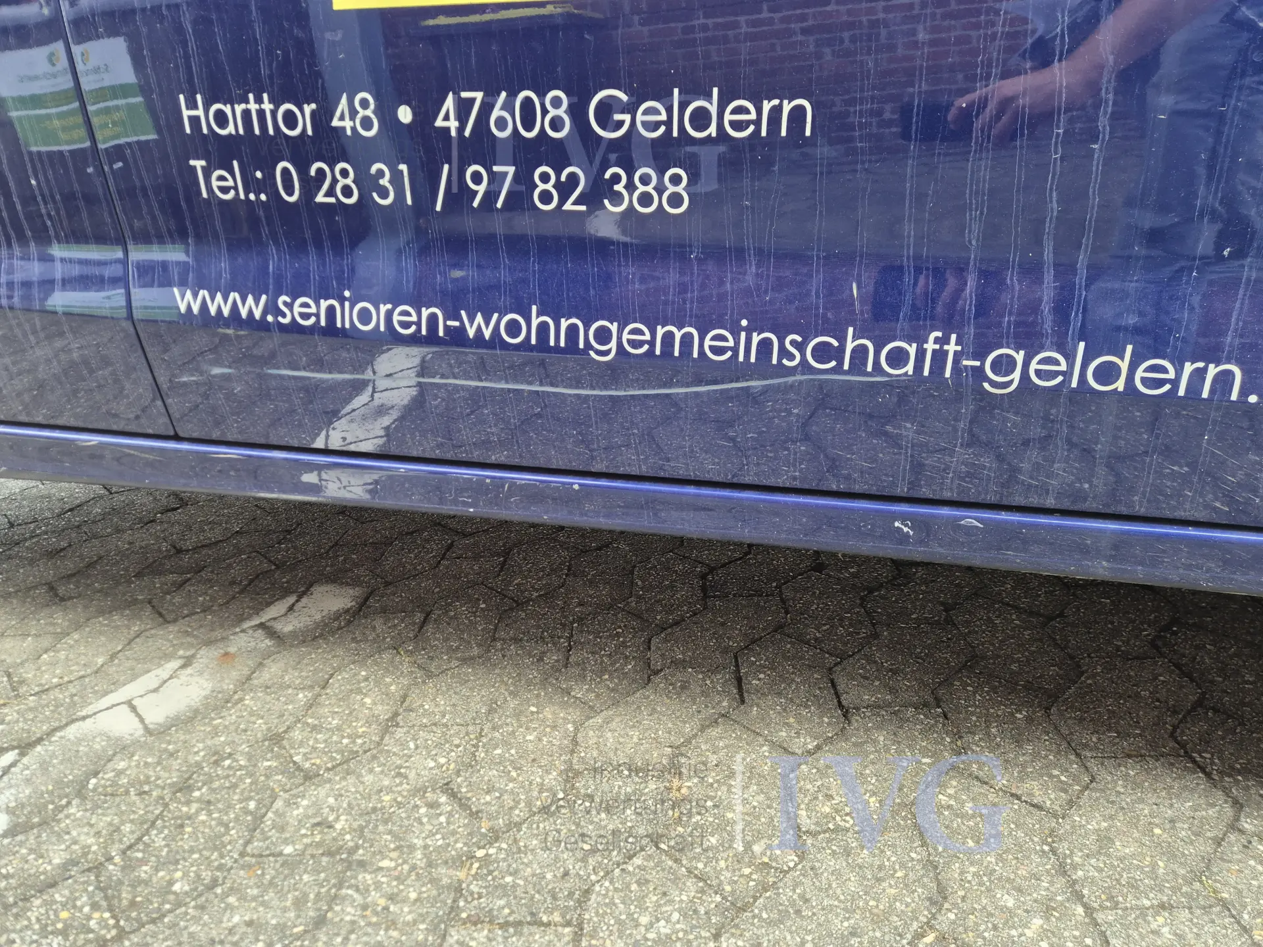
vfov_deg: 58.9
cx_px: 632
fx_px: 839
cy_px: 474
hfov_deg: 73.9
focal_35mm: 23
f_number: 1.8
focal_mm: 5.4
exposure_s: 1/180
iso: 125
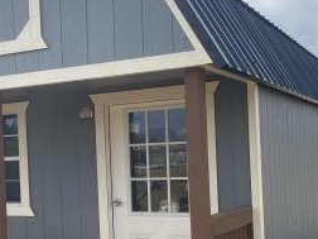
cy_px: 175
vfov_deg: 22.1
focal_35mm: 66
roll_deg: +2.8
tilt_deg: +0.0
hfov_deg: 28.9
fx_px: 606
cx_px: 78
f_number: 1.8
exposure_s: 1/2028
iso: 32
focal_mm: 4.25
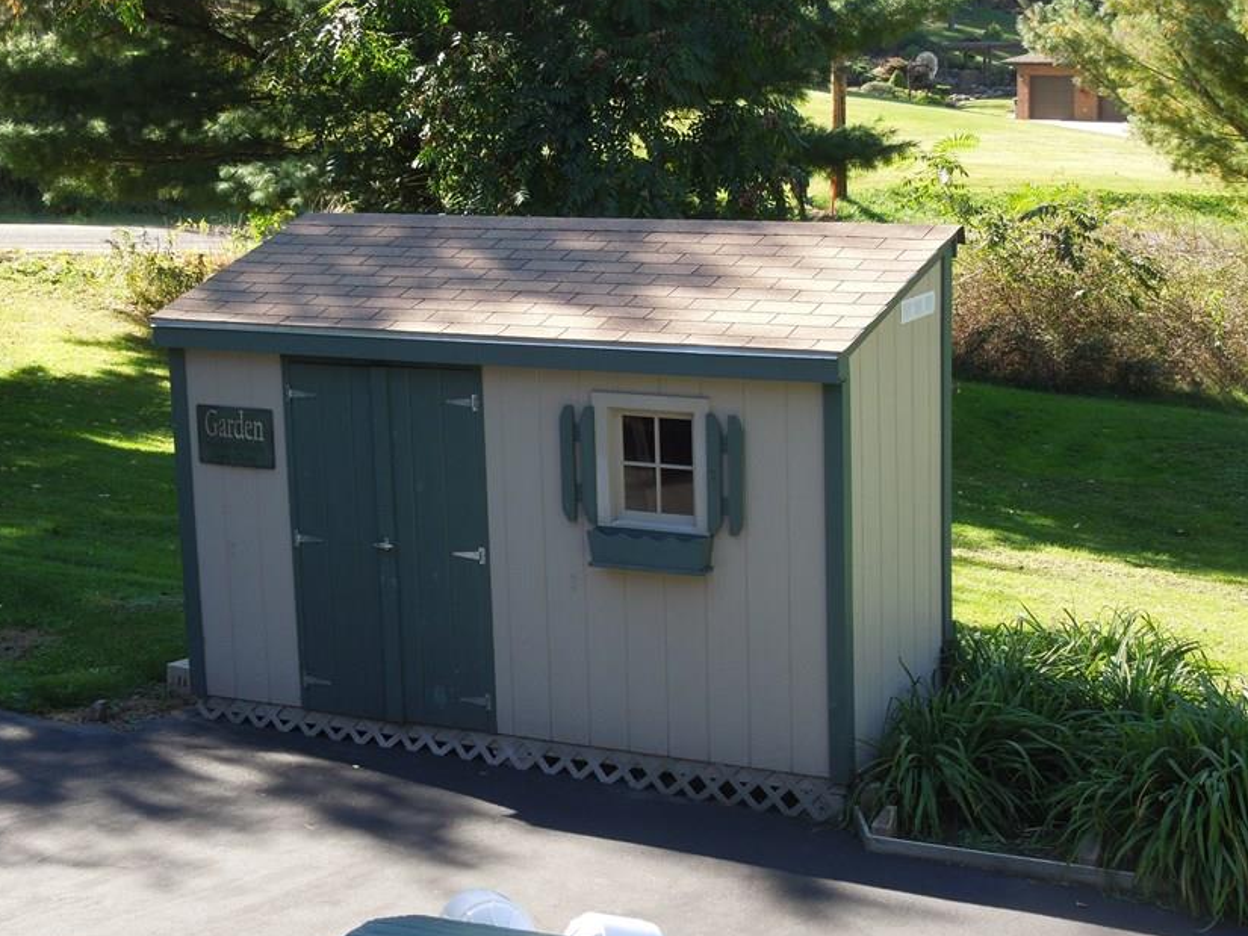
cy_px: 516
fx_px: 2416
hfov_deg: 28.9
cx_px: 522
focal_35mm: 67
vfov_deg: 21.9
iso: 100
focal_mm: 9.8
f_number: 4.2
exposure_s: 1/125
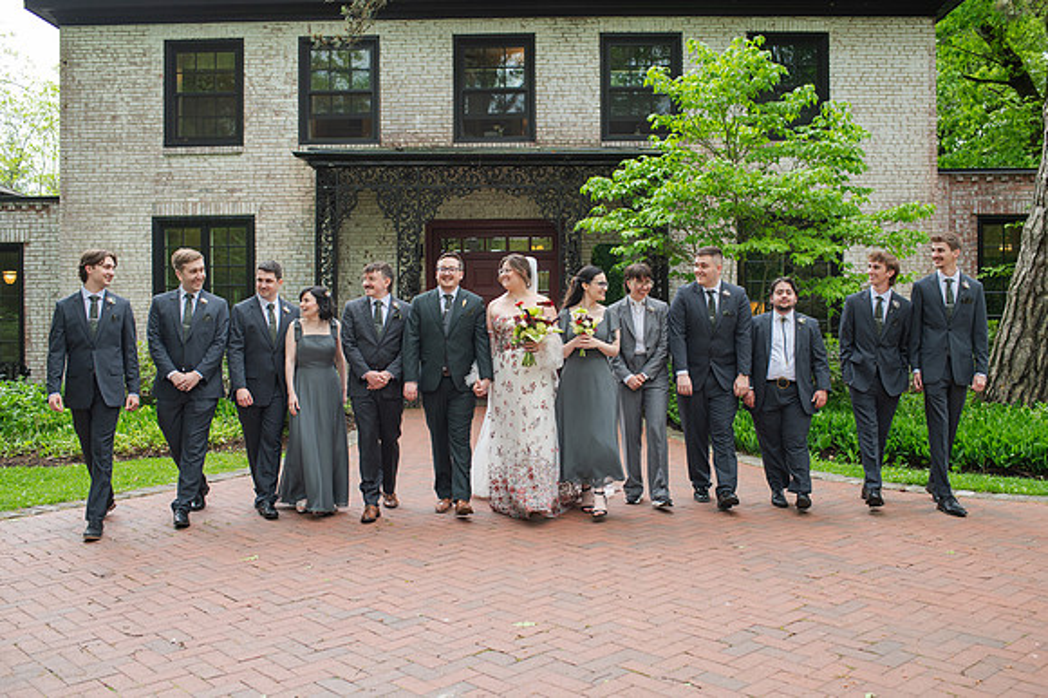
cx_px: 536
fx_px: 1058
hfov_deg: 52.7
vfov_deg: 36.5
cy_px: 349
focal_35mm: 36
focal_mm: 35
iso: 250
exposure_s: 1/320
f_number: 3.5
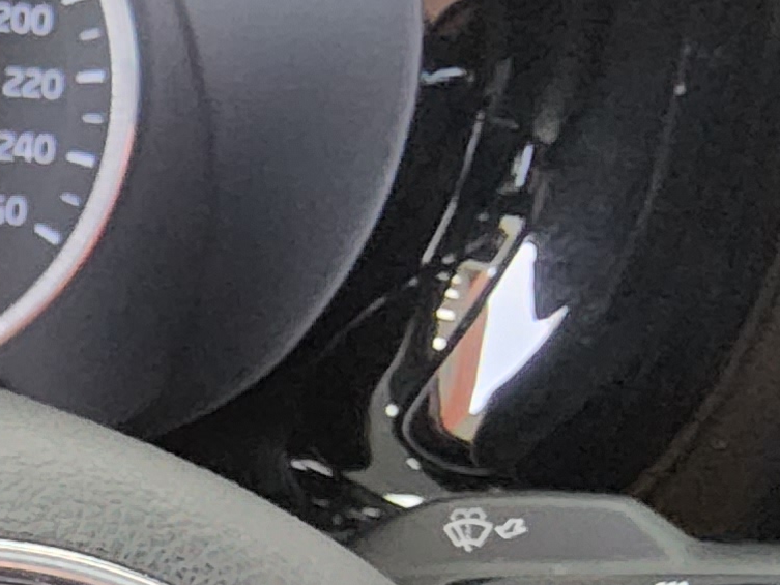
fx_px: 3088
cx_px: -761
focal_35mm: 137
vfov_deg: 10.5
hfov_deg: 12.7
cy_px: 816
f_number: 2
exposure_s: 1/120
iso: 800
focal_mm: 3.08
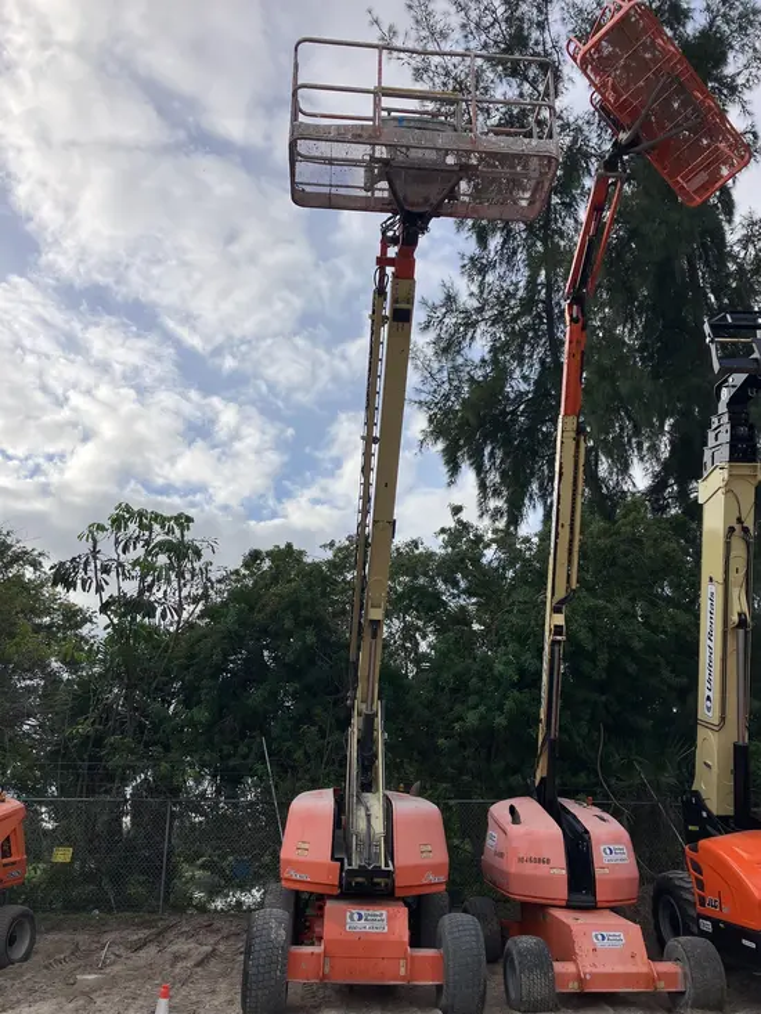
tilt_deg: +23.4
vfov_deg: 63.4
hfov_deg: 49.8
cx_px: 380
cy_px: 507
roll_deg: -0.3
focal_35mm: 28
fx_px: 820
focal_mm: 3.99
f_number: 1.8
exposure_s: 1/2703
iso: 32
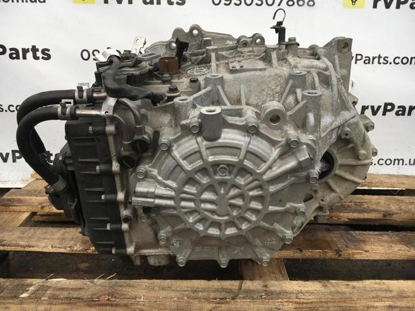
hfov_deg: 61.7
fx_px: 348
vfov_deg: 48.2
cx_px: 208
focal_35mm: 29
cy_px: 156
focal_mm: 4.15
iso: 25
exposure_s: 1/361
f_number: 2.2
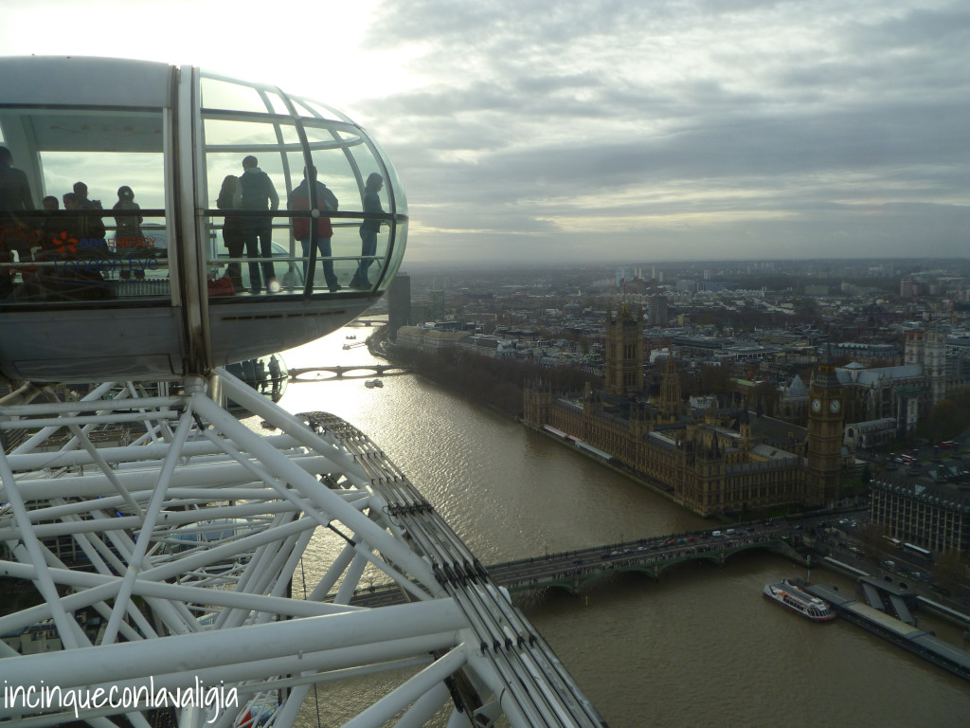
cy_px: 364
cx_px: 485
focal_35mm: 28
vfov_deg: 49.7
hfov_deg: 63.4
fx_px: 785
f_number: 3.3
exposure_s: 1/400
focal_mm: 5
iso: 80
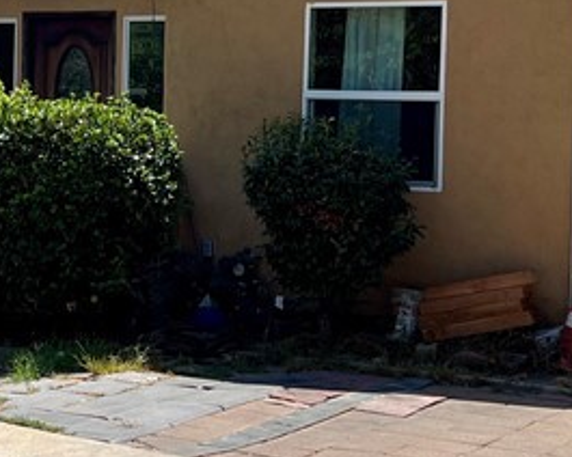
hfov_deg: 19.3
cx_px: 108
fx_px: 1659
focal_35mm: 98
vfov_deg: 15.6
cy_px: 125
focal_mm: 5.7
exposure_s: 1/2841
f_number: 1.5
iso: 50
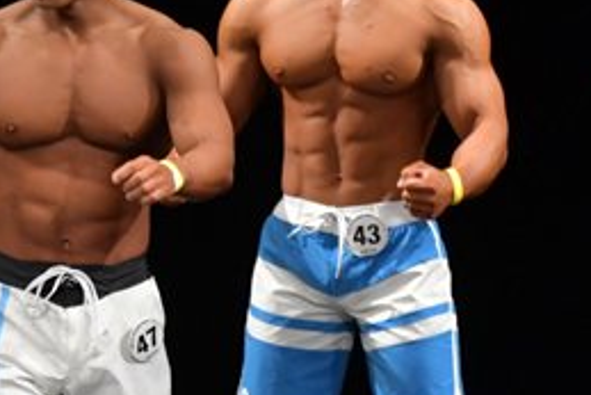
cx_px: 259
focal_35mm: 941
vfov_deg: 1.5
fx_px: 15456
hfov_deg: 2.2
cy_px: 320
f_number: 5.6
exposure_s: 1/400
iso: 3200
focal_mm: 210
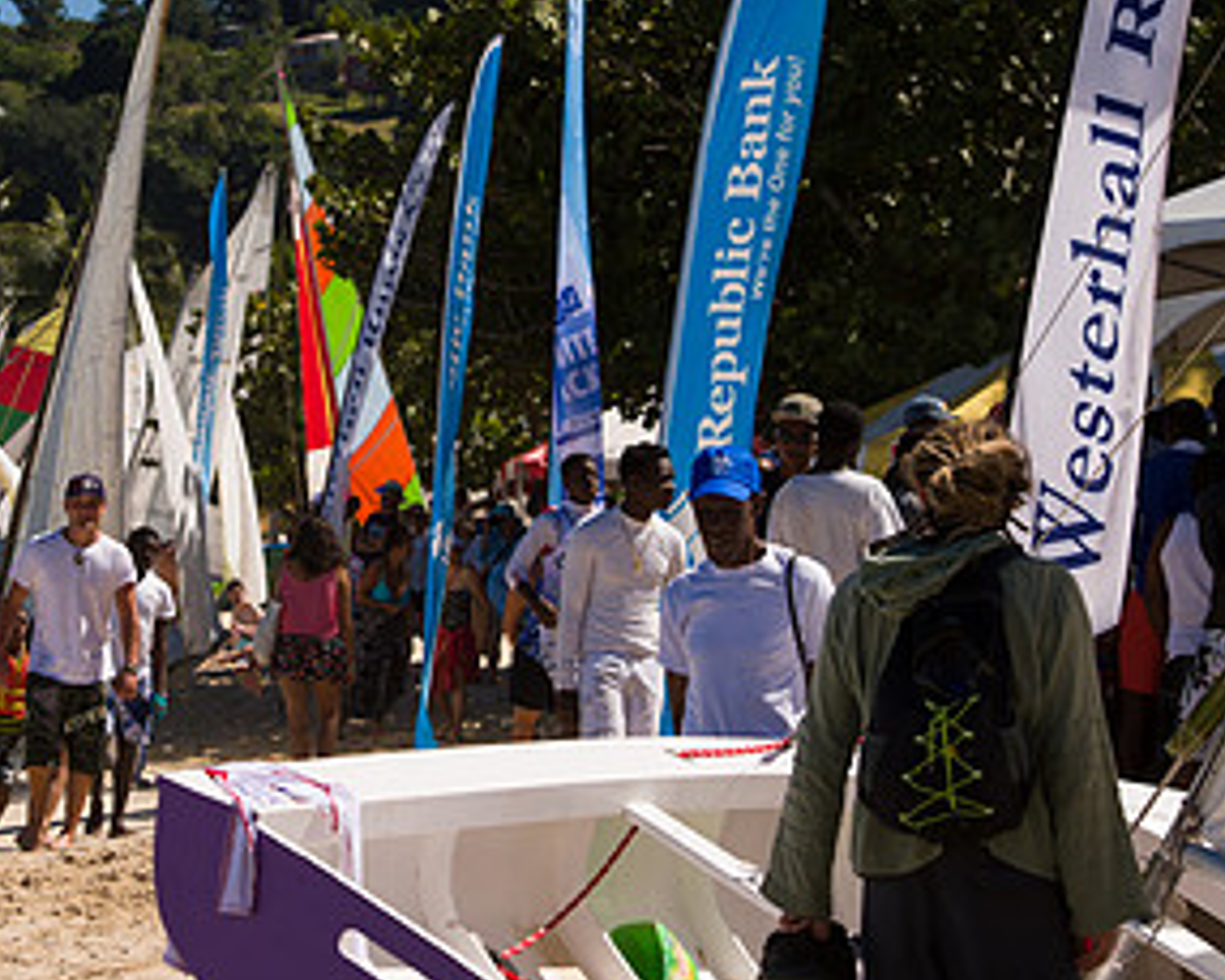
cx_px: 270
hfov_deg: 11.0
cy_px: 449
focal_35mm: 175
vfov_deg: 8.8
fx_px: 6347
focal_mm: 92
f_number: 8
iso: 100
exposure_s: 1/640
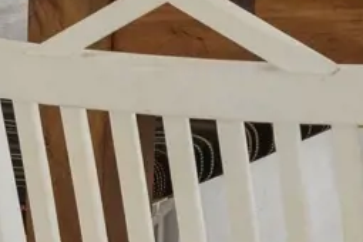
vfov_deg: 6.1
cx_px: 848
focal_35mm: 218
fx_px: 2198
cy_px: -317
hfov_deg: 8.7
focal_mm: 29
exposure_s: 1/40
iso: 800
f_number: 8
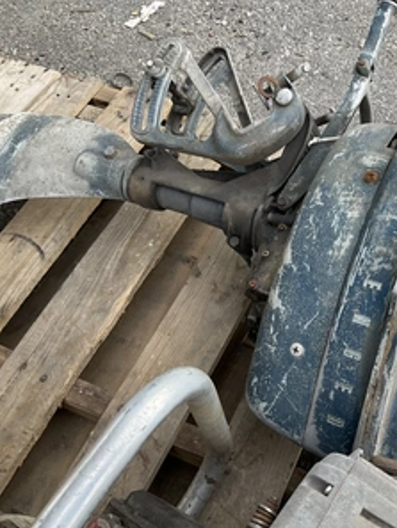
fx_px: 596
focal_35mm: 39
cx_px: 322
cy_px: 265
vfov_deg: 47.8
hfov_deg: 35.6
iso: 20
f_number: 1.8
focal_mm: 3
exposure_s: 1/149
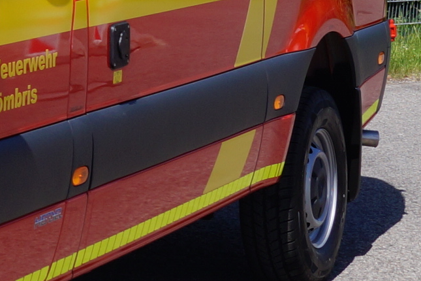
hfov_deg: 11.9
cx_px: -275
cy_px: -92
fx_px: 1894
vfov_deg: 8.3
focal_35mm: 162
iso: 100
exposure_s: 1/200
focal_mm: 18
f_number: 10
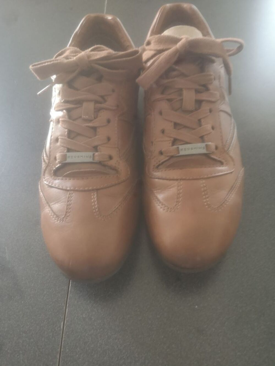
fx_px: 286
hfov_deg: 51.4
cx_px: 138
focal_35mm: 27
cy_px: 183
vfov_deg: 65.3
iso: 200
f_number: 1.8
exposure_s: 1/33.3
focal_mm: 3.95
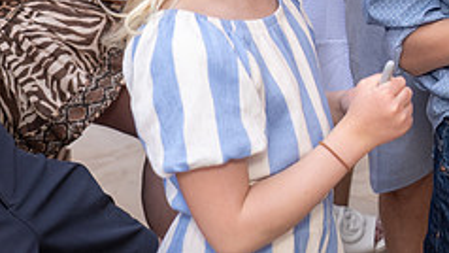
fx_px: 1429
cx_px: 530
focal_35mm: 120
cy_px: -110
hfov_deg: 17.1
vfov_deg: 9.8
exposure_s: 1/200
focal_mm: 47
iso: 320
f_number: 4
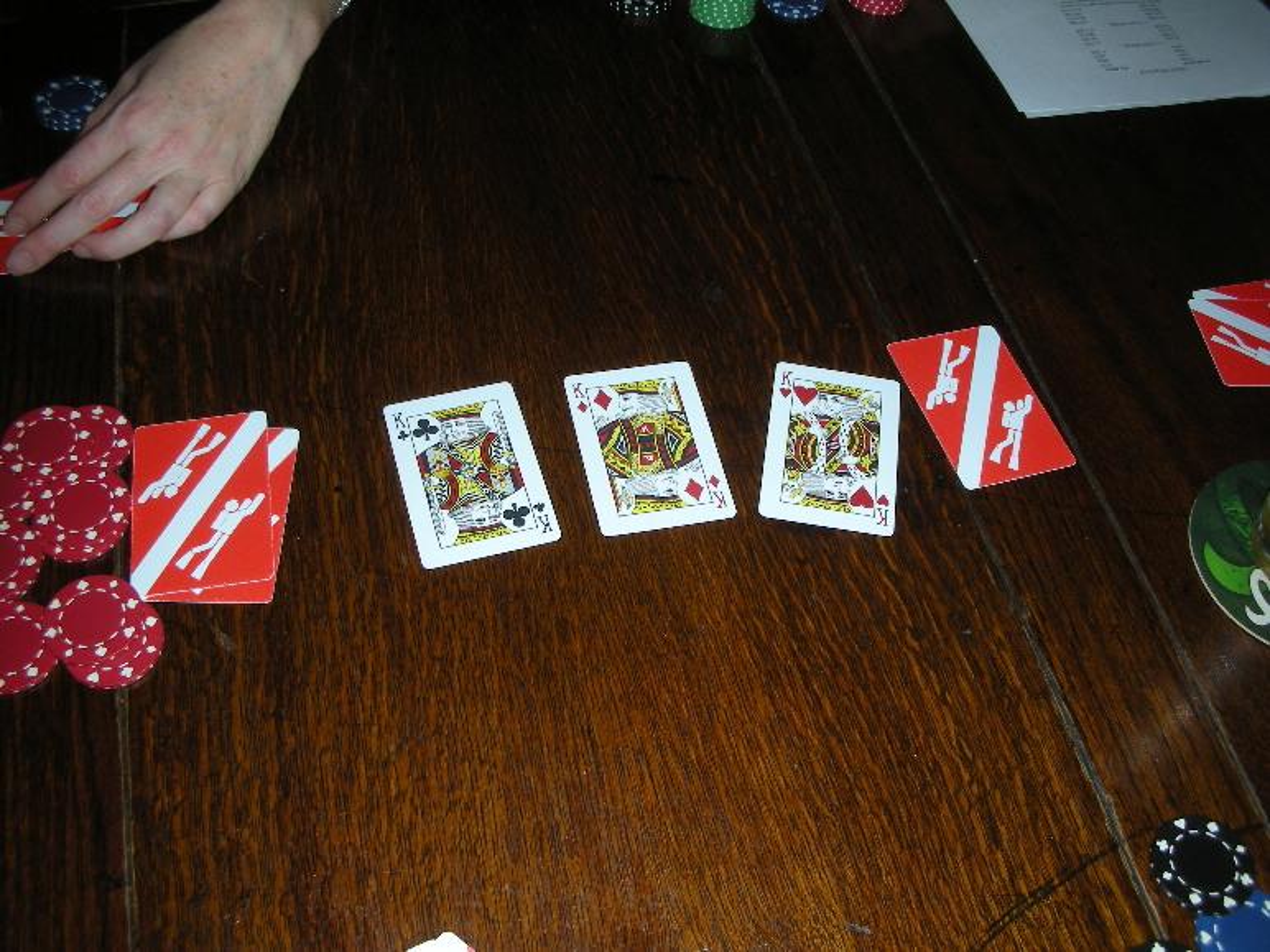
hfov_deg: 52.6
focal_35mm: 35
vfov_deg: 40.7
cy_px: 476
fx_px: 1284
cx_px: 635
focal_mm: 5.8
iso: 50
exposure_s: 1/60
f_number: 2.8
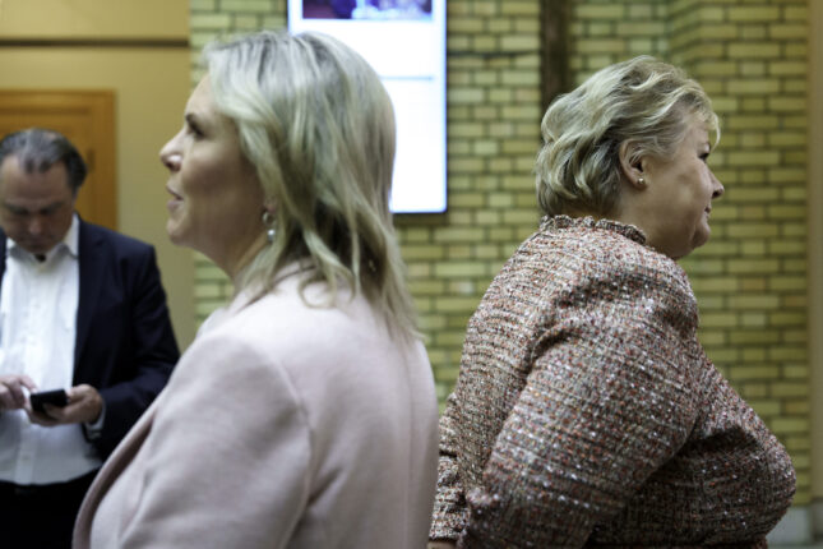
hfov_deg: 39.6
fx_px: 1143
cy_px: 274
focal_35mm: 50
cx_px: 412
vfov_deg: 27.0
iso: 5000
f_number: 2.8
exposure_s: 1/250
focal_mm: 50
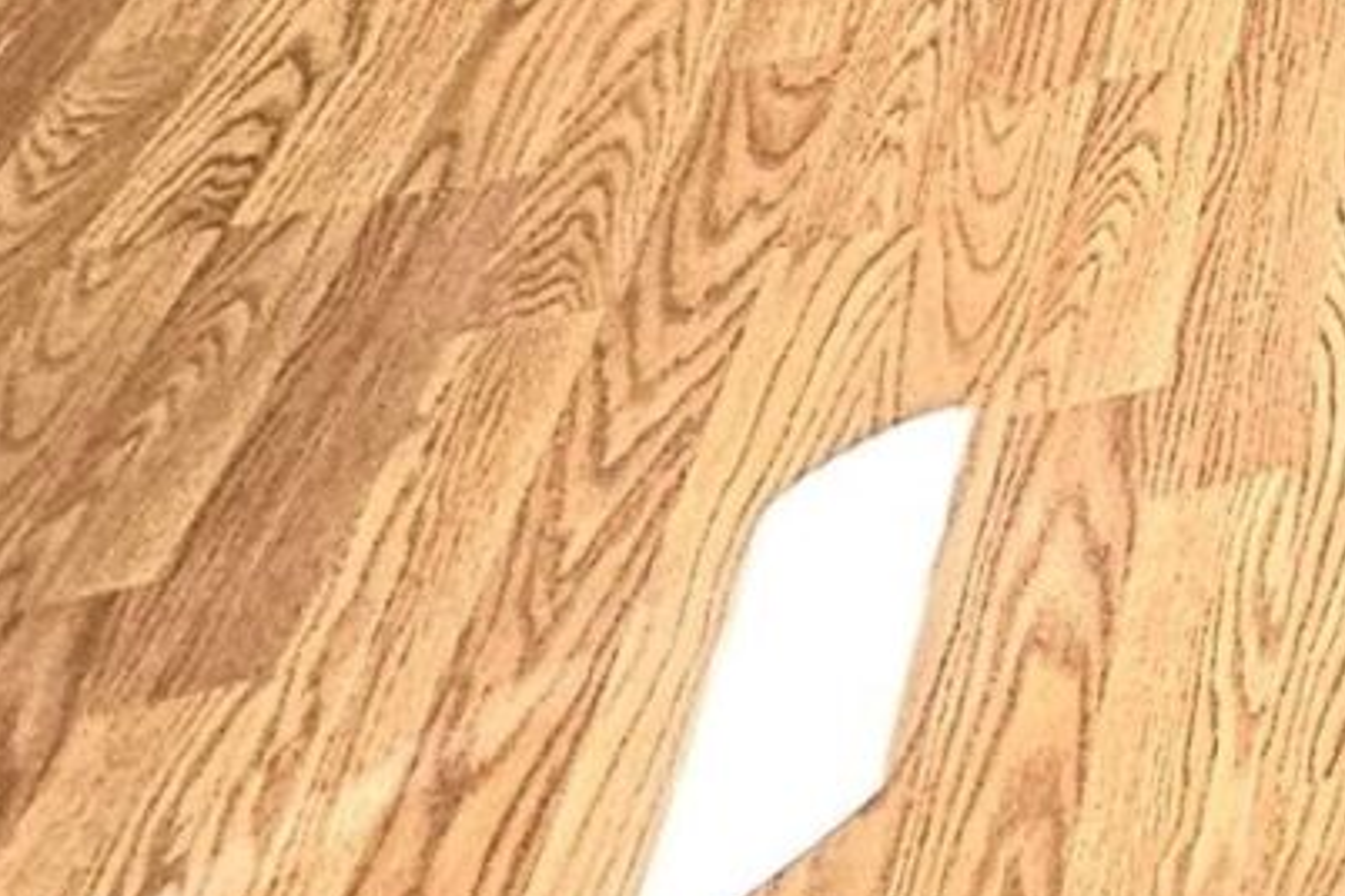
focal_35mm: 86
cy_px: -1036
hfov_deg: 15.4
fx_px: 3213
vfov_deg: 13.2
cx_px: 3085
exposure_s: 1/30
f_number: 2.2
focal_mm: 2.2
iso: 320
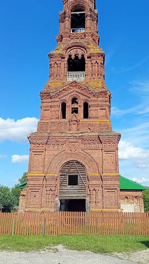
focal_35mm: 36
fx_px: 253
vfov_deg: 55.2
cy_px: 118
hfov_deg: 32.8
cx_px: 84
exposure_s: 1/2994
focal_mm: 4.69
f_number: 1.8
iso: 114
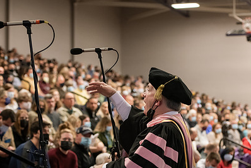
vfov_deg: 13.4
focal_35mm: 102
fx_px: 712
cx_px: 131
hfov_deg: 20.0
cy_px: 121
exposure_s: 1/200
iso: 3200
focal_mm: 70
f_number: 3.2
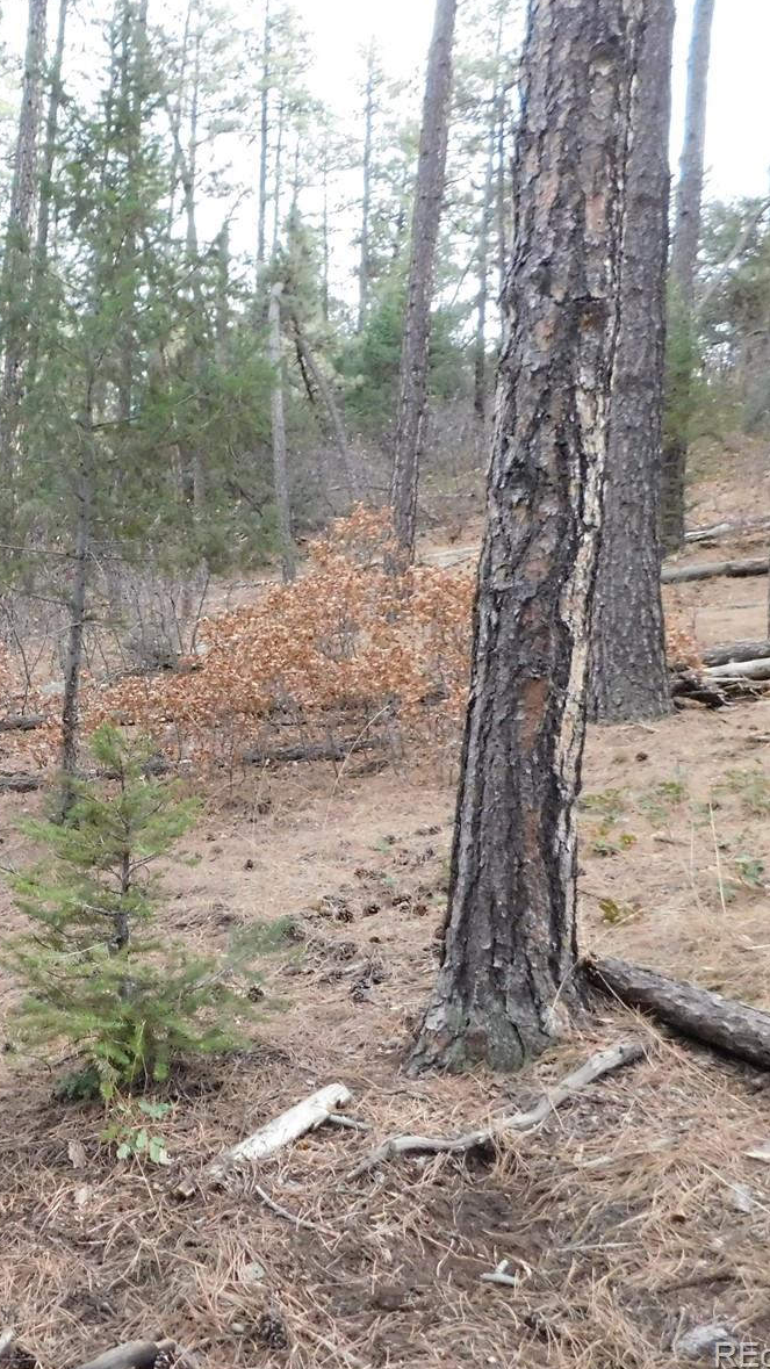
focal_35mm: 34
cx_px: -27
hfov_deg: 31.6
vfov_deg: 58.0
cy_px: 683
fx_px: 1234
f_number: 3
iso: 800
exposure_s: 1/640
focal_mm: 4
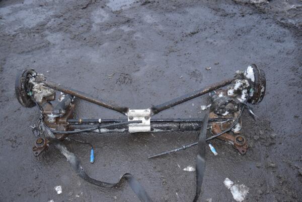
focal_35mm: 36
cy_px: 101
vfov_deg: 36.9
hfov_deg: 53.1
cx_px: 151
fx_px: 302
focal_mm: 24
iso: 800
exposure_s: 1/80
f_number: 5
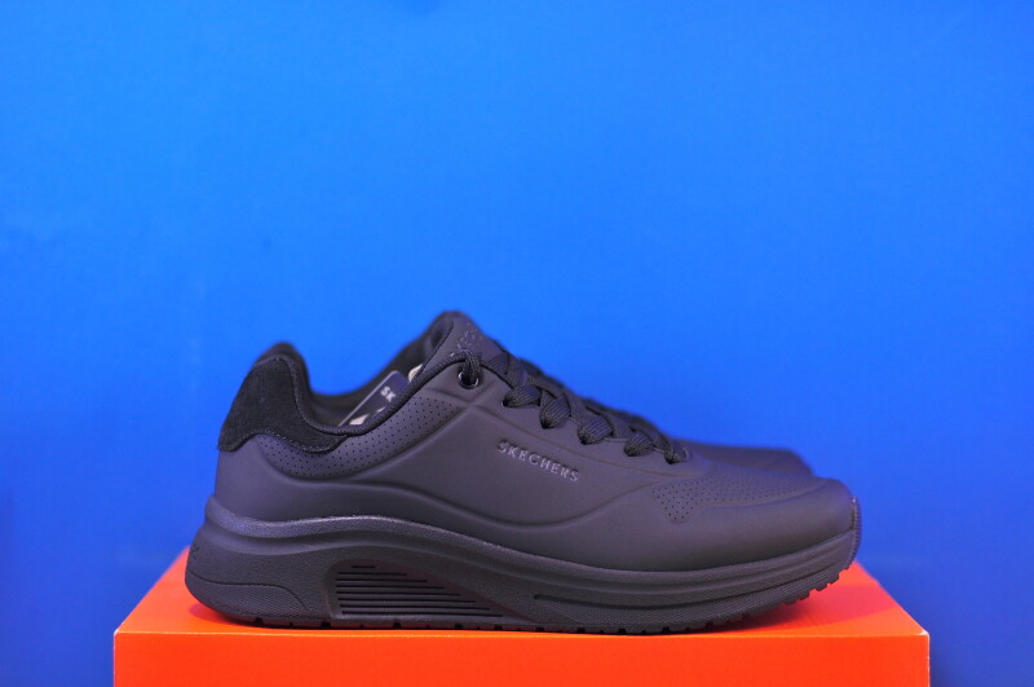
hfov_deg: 27.0
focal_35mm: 75
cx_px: 517
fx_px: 2151
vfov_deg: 18.1
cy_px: 344
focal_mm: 50
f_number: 2
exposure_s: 1/320
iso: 250
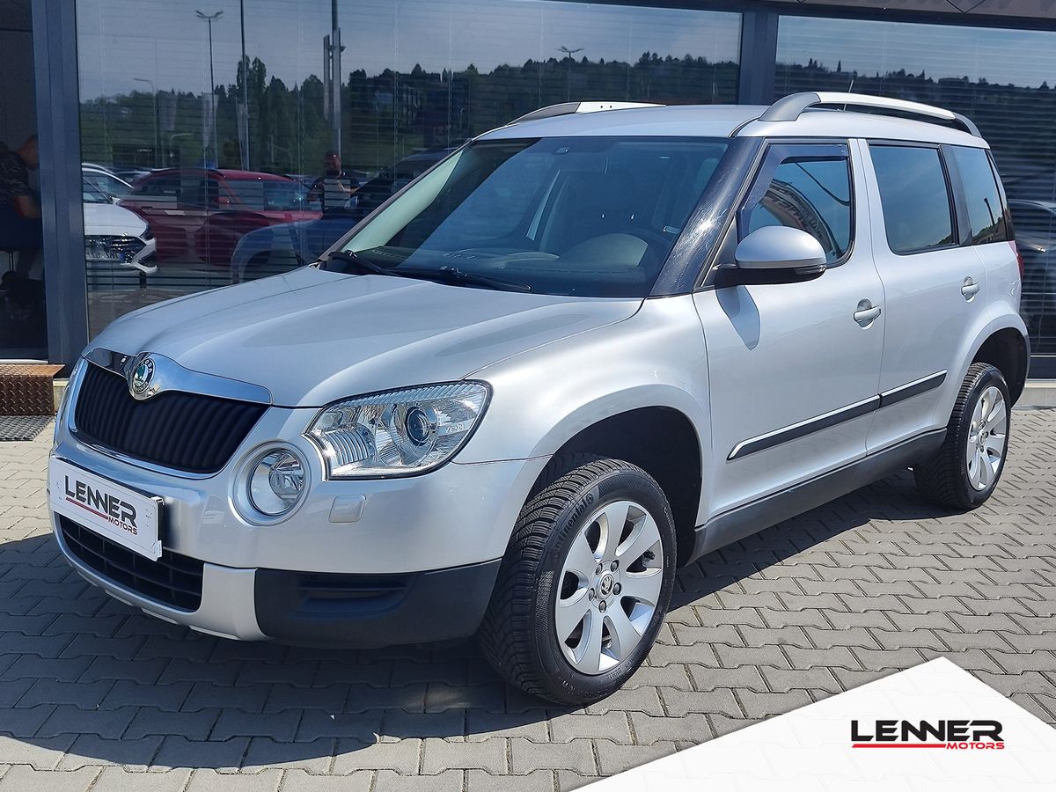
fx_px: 702
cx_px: 528
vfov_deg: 58.9
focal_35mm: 23
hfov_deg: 73.9
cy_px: 396
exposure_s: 1/1672
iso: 50
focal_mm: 7.01
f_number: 1.69
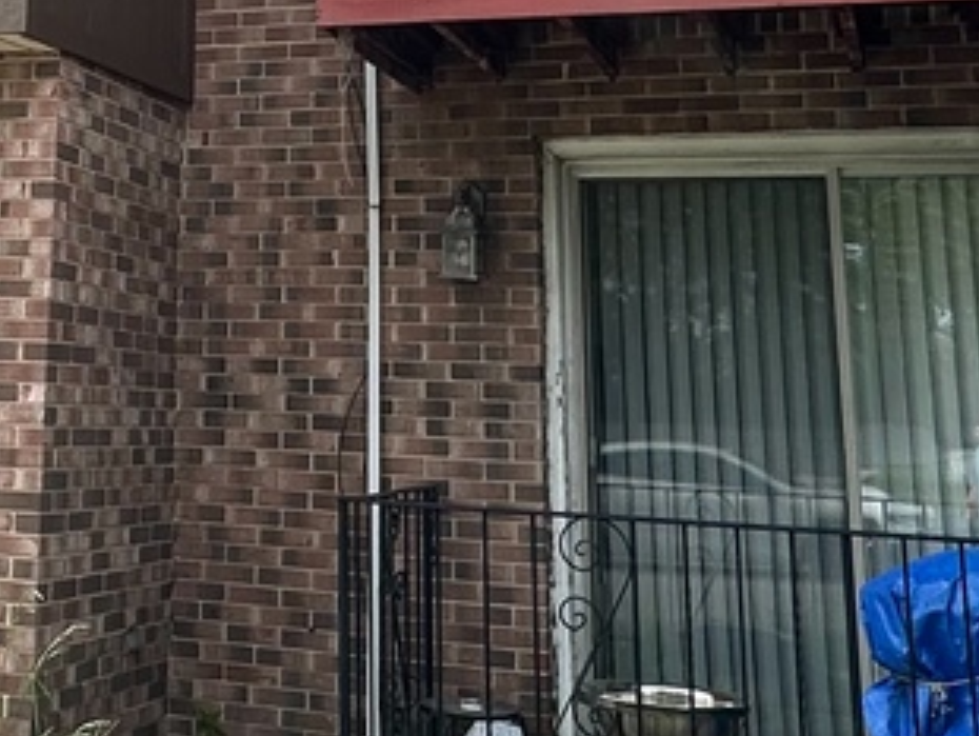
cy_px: -85
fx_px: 1840
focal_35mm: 65
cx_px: 82
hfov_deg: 28.5
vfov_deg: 21.4
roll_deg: -1.6
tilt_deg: +16.0
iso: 40
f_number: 2.2
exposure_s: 1/578
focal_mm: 2.22
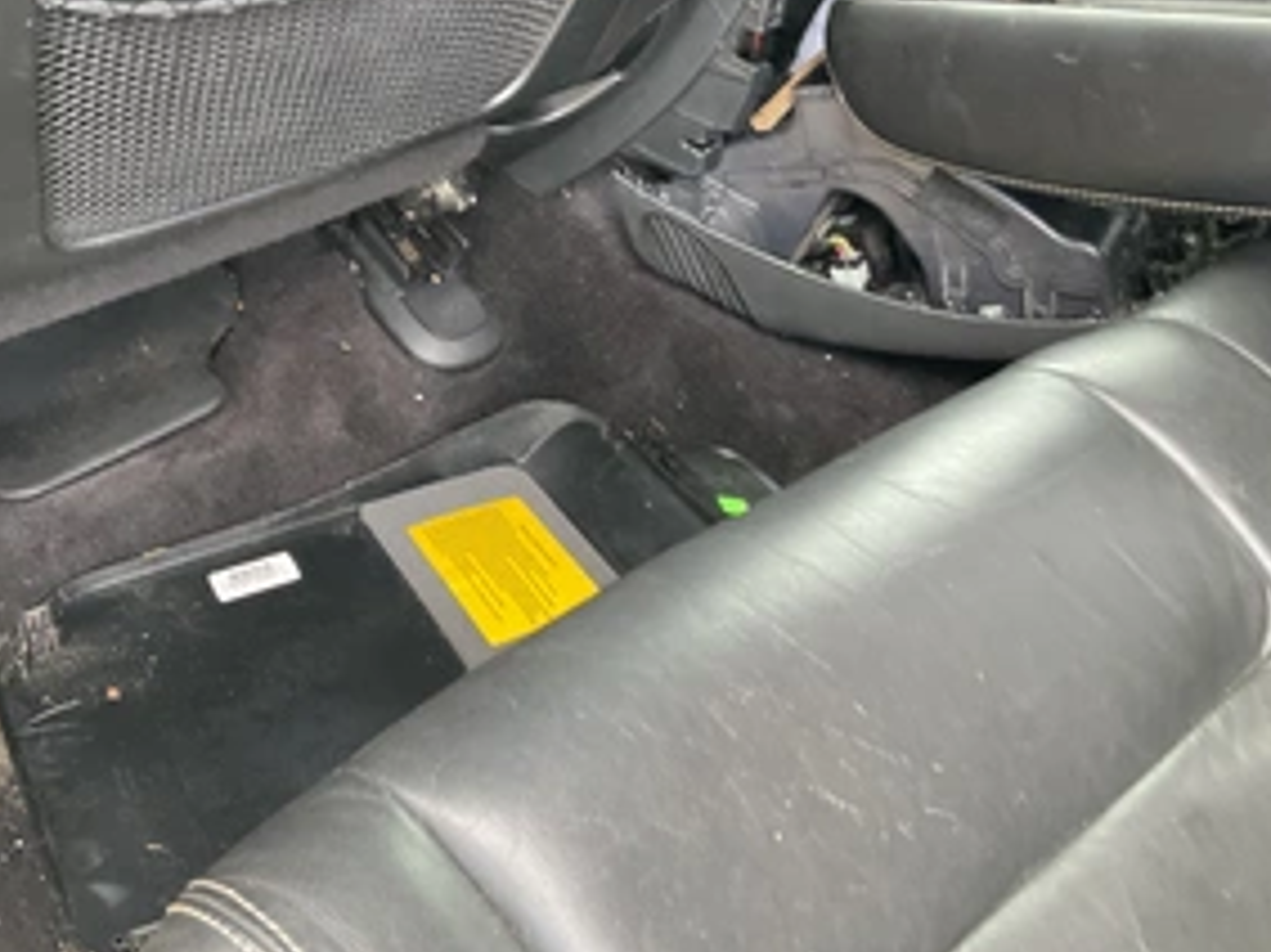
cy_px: 355
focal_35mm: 41
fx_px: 1505
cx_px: 386
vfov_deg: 34.9
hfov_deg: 44.9
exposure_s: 1/60
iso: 160
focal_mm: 3
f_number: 1.8
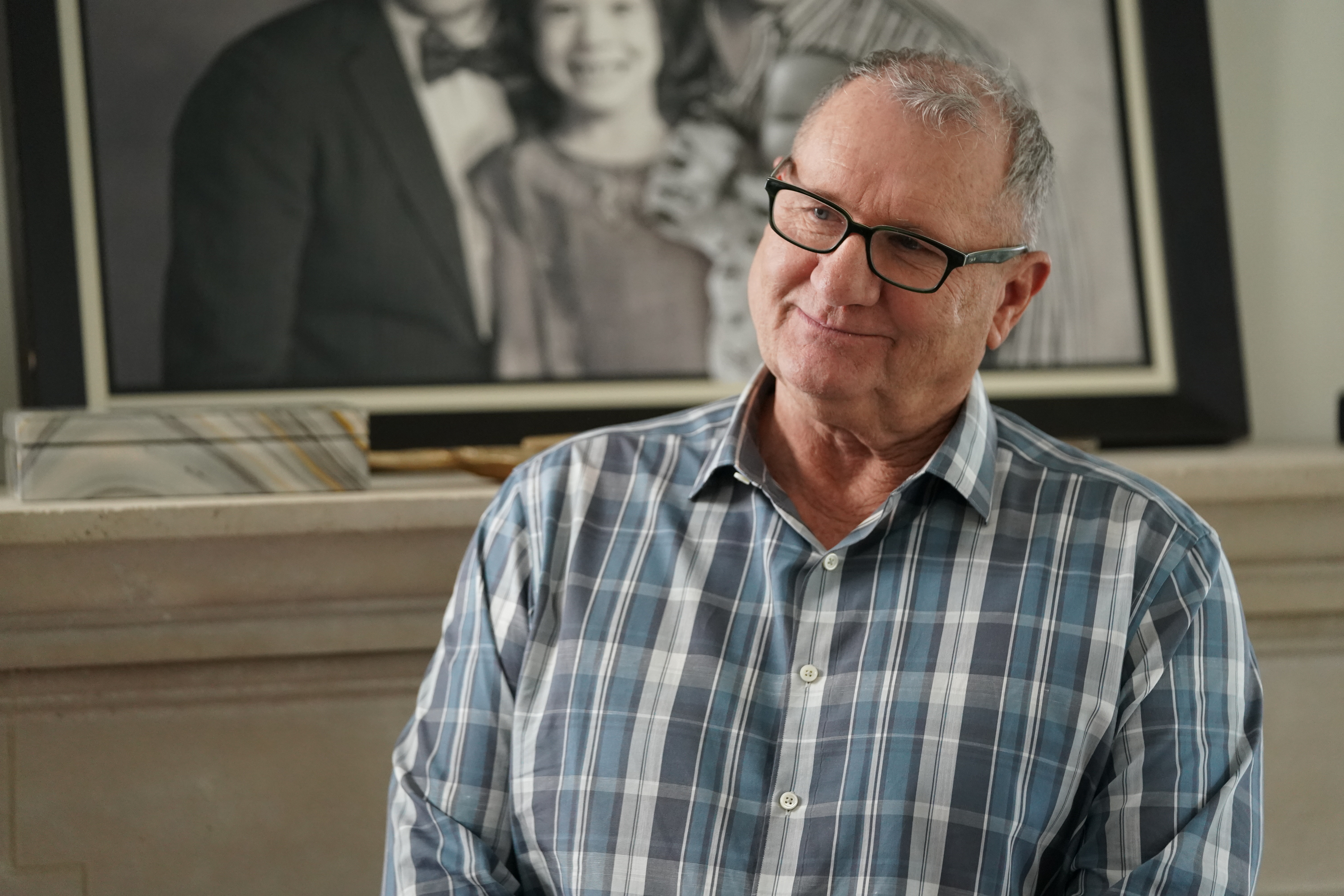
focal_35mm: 131
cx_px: 672
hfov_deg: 15.6
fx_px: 4890
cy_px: 448
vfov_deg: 10.5
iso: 4000
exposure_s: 1/250
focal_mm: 131
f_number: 3.2
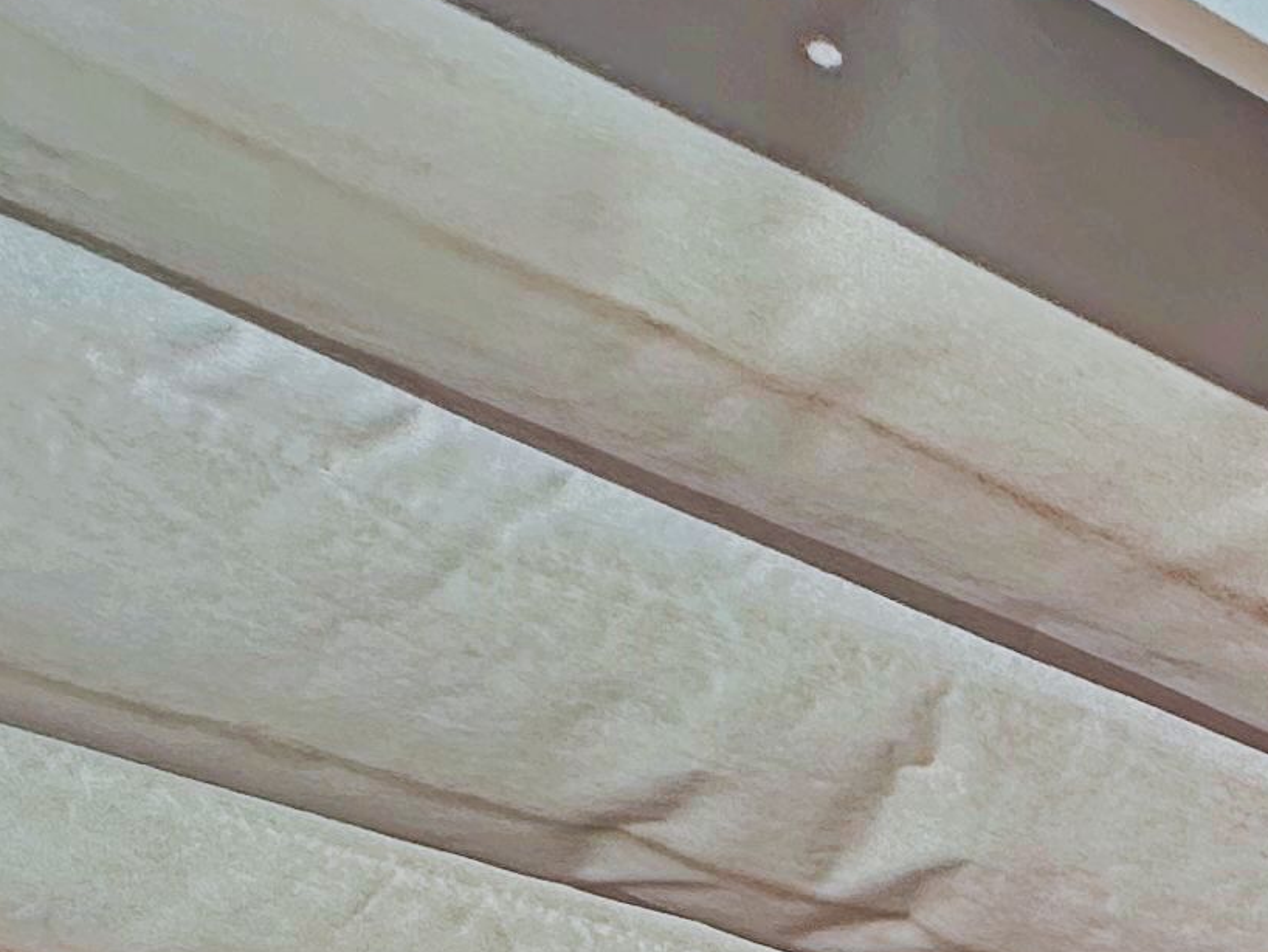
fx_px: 2528
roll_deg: -2.9
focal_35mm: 69
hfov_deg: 20.4
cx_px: 2254
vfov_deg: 14.1
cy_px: 2321
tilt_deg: -4.1
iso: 40
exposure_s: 1/1319
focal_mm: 2.22
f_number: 2.2
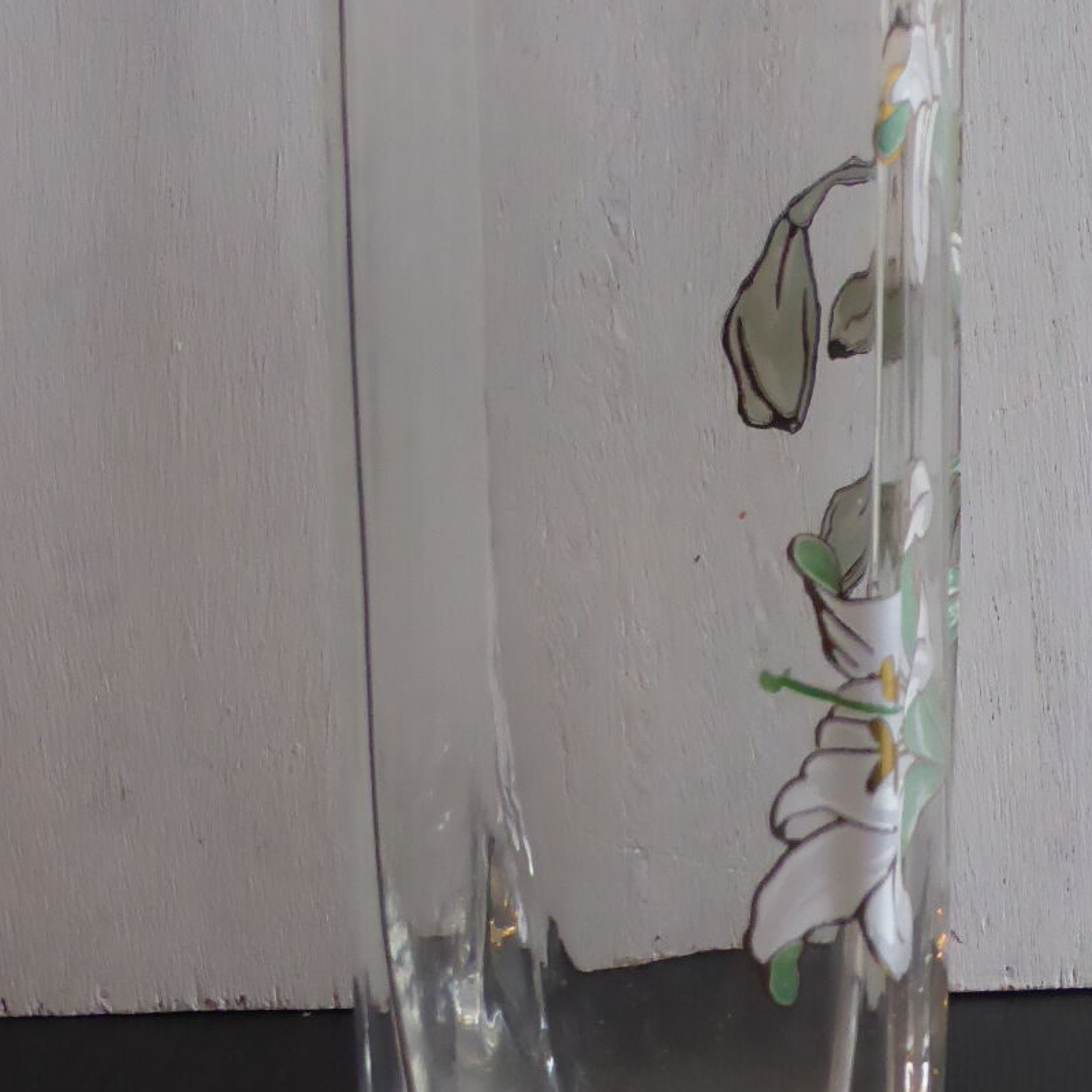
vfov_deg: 22.5
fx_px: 2748
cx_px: 1030
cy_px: 495
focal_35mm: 77
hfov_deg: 21.8
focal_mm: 6.1
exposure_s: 1/60
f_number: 3.7
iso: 320
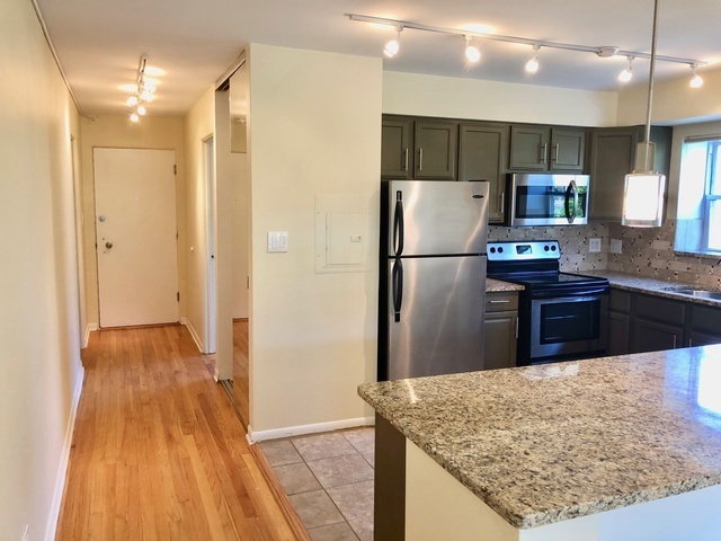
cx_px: 360
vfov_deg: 49.7
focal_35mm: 28
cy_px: 270
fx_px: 583
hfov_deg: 63.4
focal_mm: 4
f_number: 1.8
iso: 40
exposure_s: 1/30
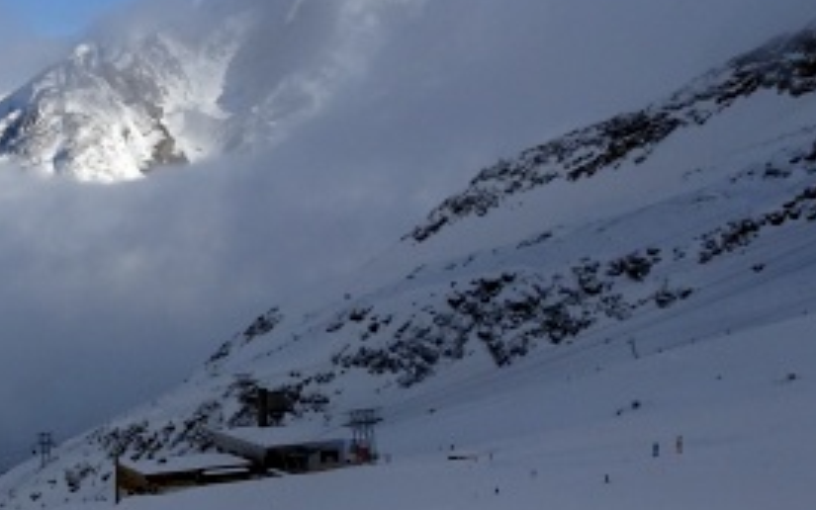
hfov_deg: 26.5
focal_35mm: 74
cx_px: 18
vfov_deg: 17.1
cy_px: 557
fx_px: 1646
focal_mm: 4.1
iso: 80
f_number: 3.5
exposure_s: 1/2000
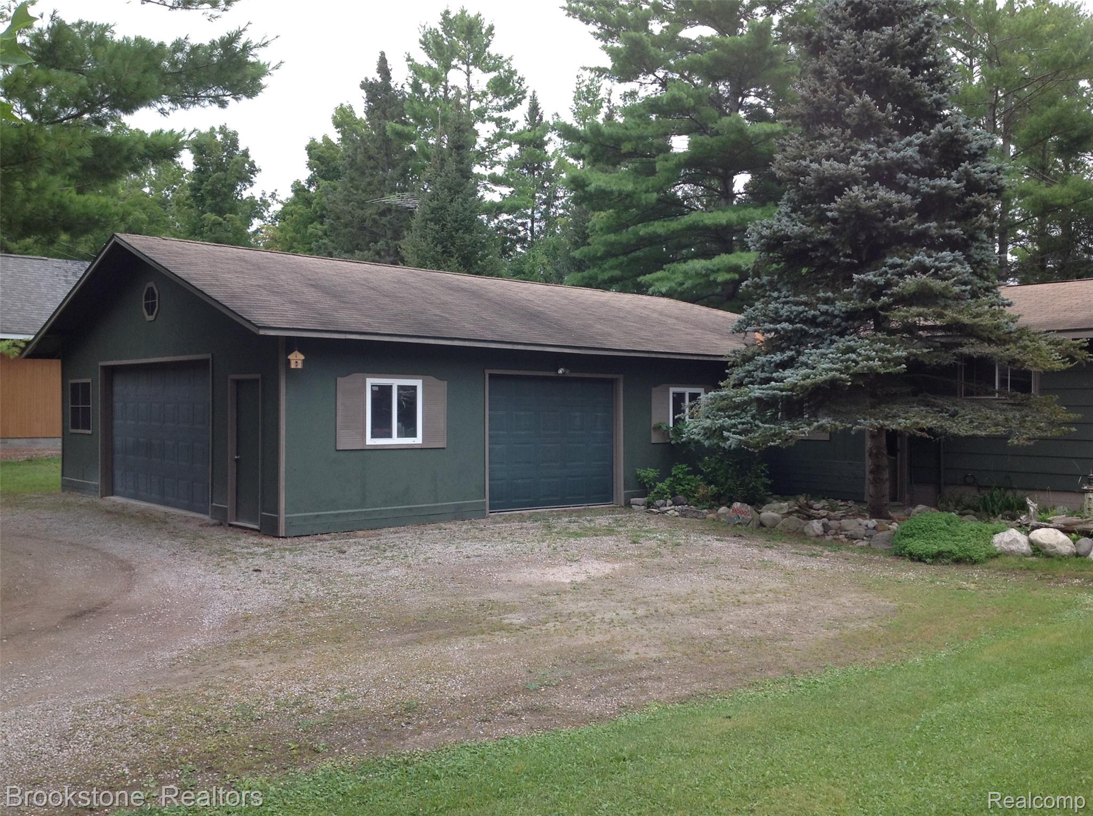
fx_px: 1103
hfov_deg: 52.7
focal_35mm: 35
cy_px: 408
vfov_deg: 40.6
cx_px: 546
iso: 50
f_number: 2.4
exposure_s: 1/177
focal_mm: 4.28
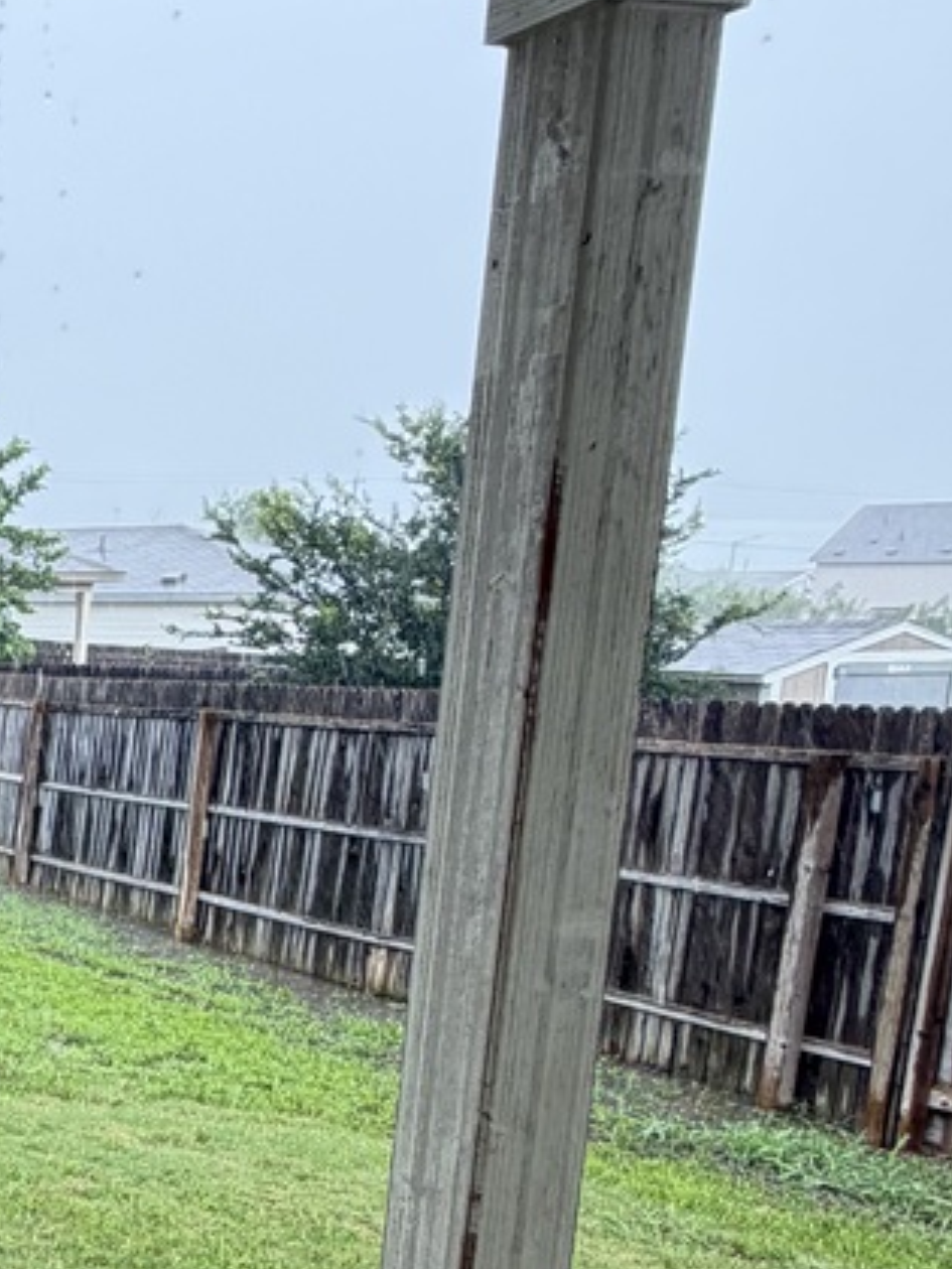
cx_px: -635
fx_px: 1760
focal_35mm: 48
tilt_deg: -9.6
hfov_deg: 22.2
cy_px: 919
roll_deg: +0.6
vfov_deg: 38.8
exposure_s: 1/192
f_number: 2.2
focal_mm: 2.22
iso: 40
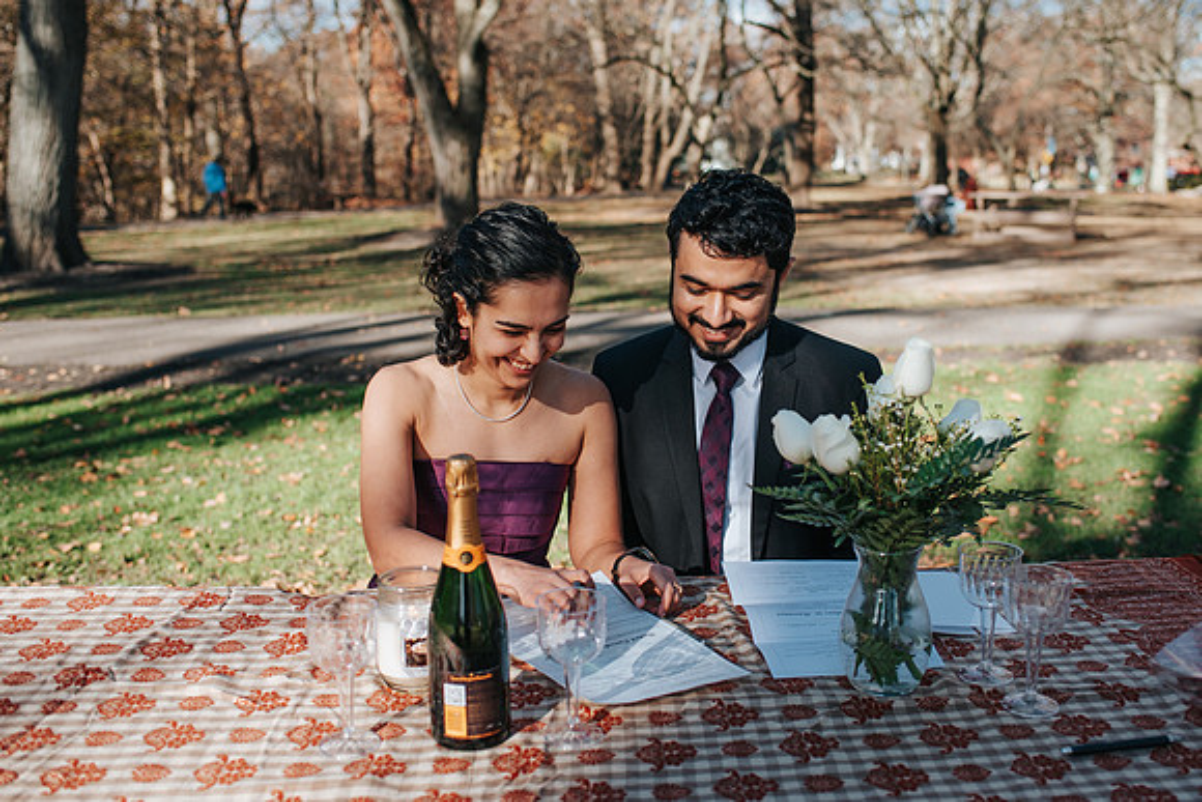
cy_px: 355
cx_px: 663
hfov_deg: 48.1
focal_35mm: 40
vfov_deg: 33.2
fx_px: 1344
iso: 100
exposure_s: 1/640
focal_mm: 35
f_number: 3.2
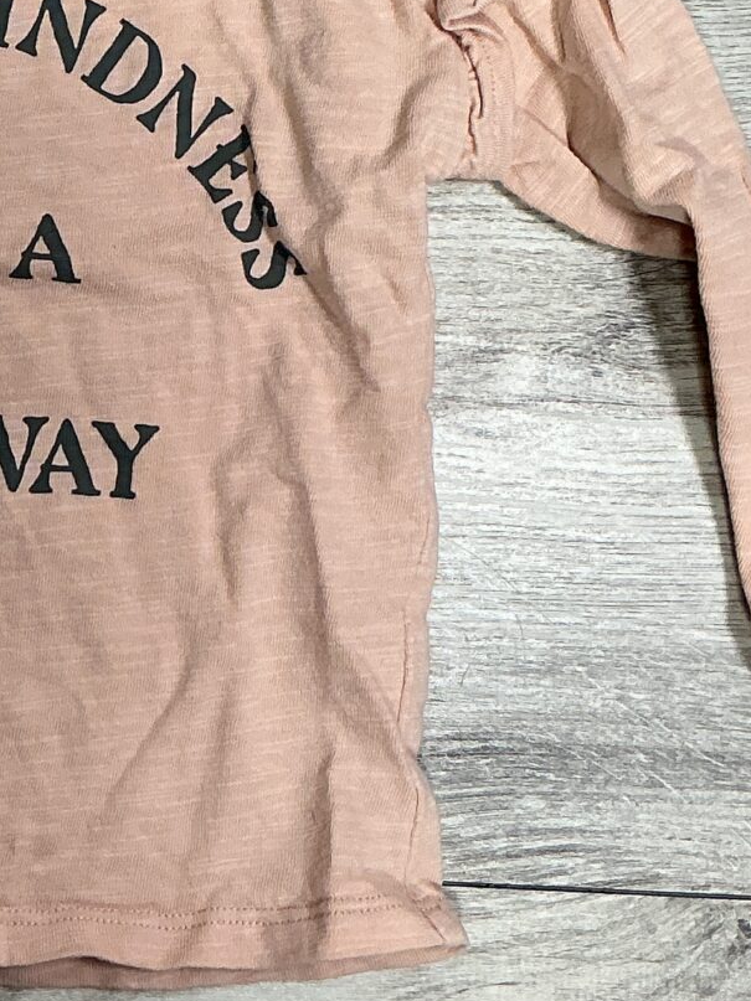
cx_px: -61
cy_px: 244
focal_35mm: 92
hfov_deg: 15.7
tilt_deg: -83.7
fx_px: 2662
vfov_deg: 21.1
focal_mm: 3
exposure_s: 1/50
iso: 40
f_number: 1.8
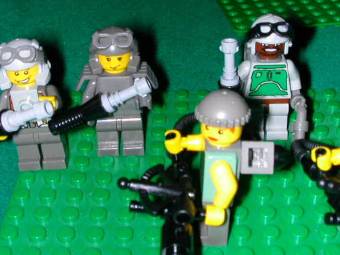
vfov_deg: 24.3
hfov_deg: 32.1
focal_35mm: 60
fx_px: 590
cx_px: 198
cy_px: 89
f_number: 4.5
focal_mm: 5.6
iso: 100
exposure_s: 1/59.9
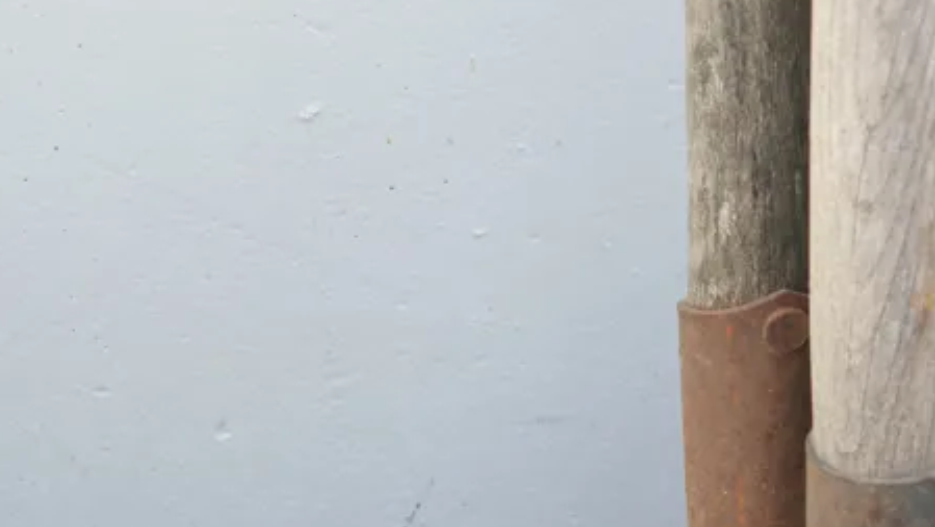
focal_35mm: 149
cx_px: 794
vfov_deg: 7.8
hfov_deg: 14.3
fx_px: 3696
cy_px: 1010
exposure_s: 1/60
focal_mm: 30
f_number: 5.4
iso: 200
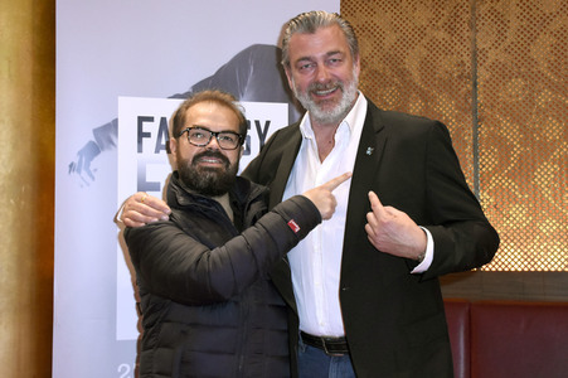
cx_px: 284
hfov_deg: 41.1
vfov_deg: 28.0
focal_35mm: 48
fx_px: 757
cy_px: 189
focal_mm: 32
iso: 4000
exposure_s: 1/60
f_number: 6.3
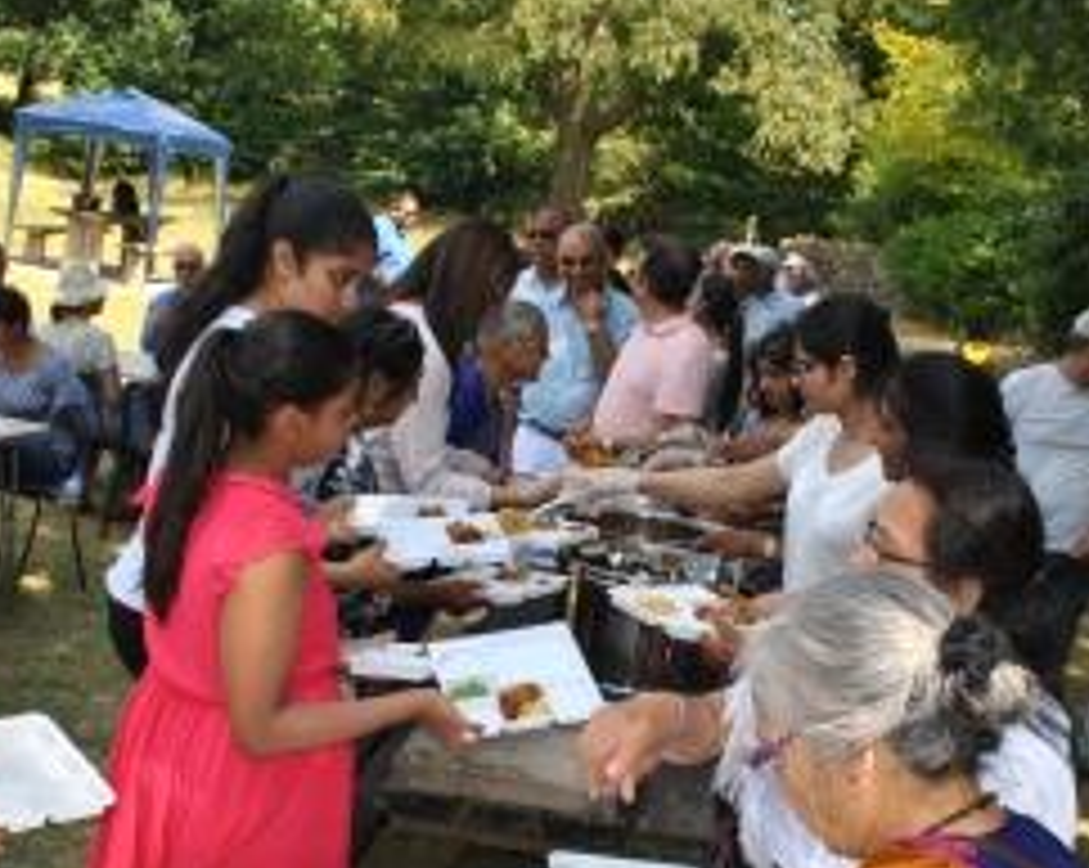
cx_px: 590
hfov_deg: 39.6
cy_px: 549
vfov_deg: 31.9
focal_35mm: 47
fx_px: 1513
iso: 100
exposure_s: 1/60
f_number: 8
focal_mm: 18
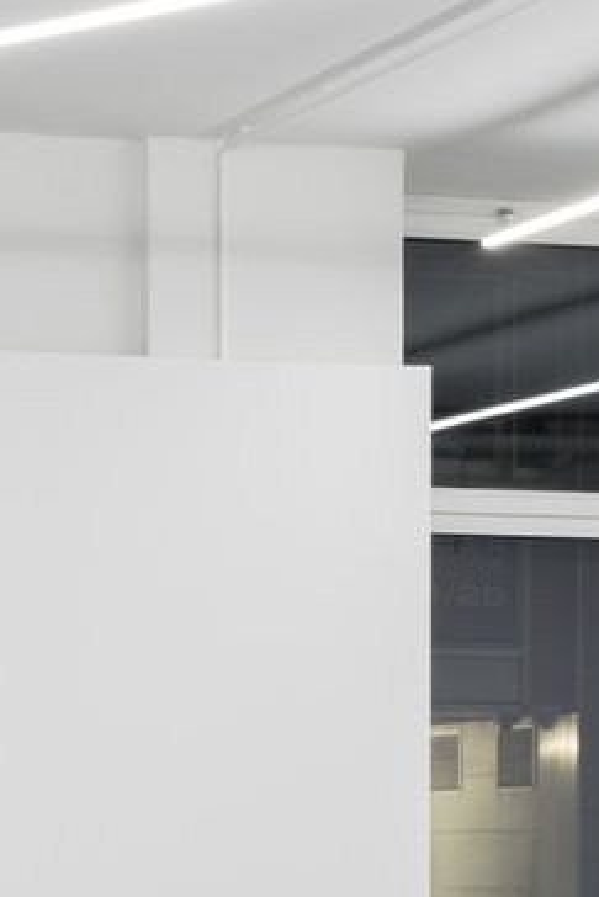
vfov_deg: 12.6
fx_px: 3939
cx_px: 0
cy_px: 1177
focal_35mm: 158
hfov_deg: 8.6
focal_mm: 50
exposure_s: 2
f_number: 13
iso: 50
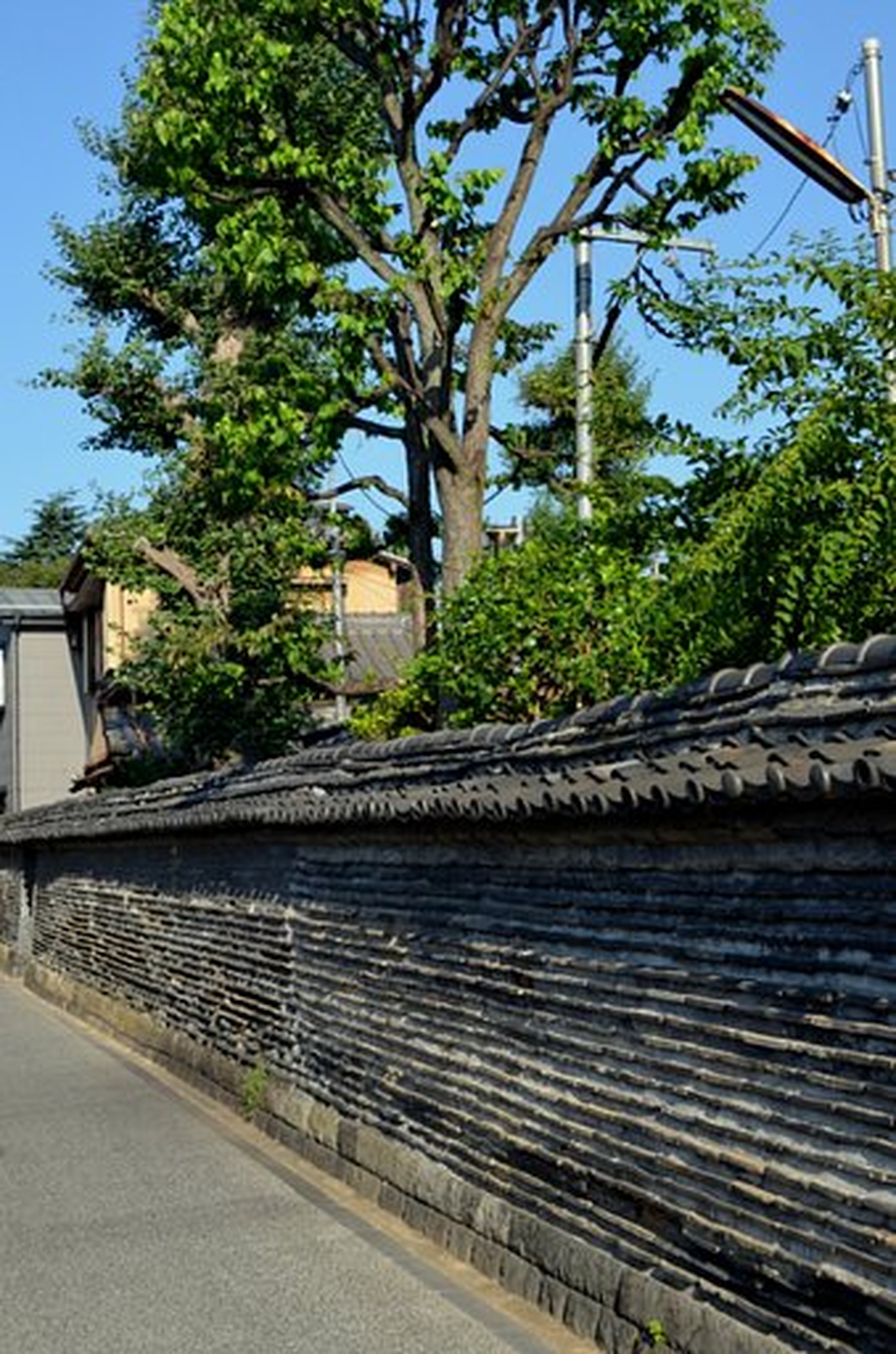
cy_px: 677
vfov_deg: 41.2
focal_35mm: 48
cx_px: 448
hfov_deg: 27.9
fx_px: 1800
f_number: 8
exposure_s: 1/250
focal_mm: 32
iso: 140
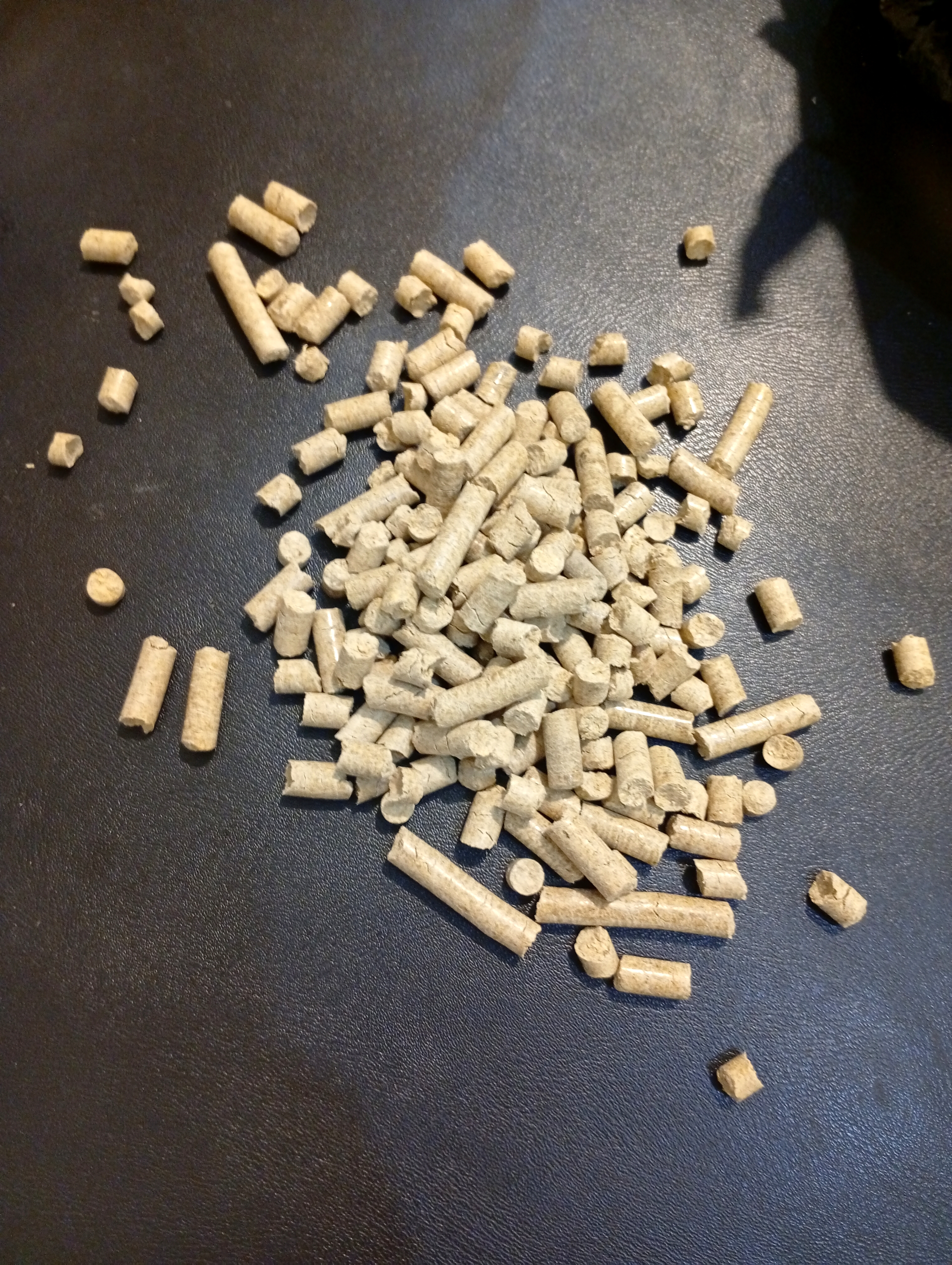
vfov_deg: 65.3
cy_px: 632
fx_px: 988
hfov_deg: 51.5
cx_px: 476
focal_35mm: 27
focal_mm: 3.98
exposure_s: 1/20
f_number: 1.8
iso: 729
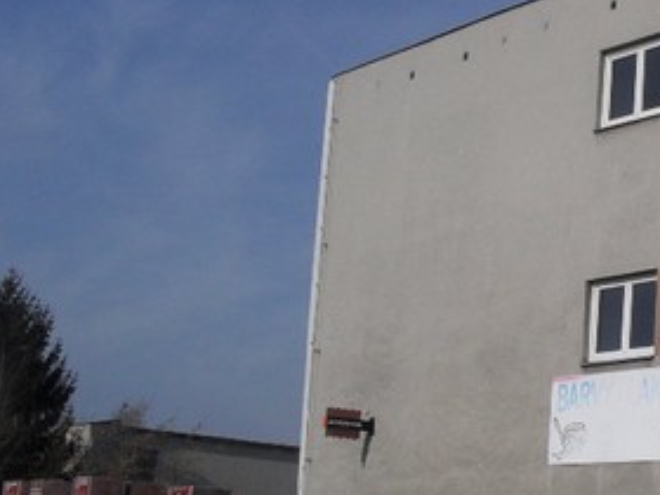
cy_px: 372
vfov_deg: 18.3
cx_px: 742
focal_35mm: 80
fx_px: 1525
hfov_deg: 22.9
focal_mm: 6.3
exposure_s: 1/750
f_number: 8.4
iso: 100
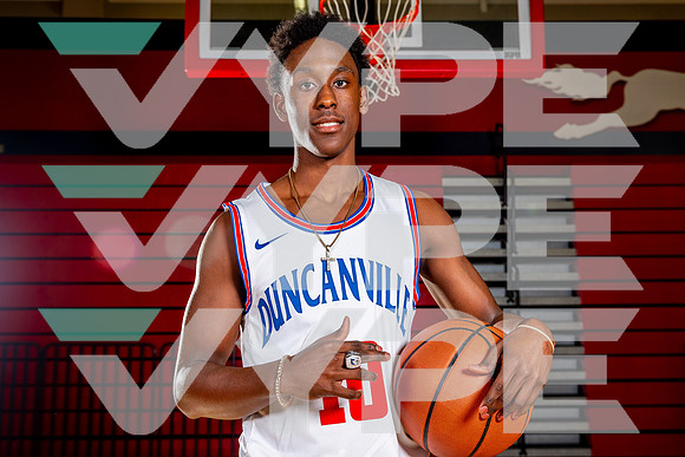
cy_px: 228
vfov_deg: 32.6
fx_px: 780
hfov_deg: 47.4
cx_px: 342
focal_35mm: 41
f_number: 5.6
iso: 100
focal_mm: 41
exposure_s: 1/125
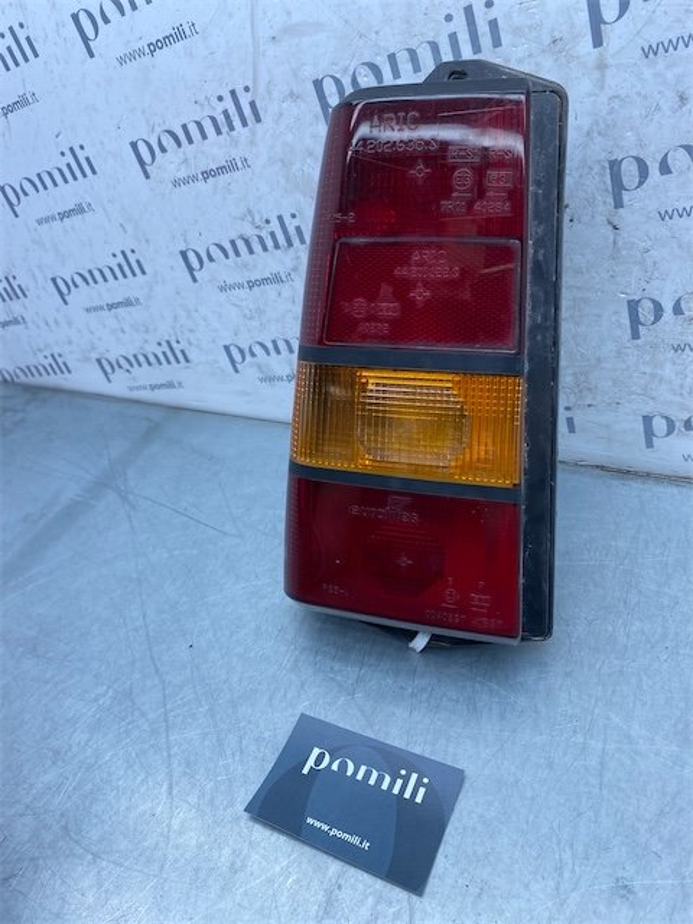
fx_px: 694
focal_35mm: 26
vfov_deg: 67.3
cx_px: 346
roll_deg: +13.2
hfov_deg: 53.1
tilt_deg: -36.6
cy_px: 462
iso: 32
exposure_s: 1/647
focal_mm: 4.25
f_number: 1.8
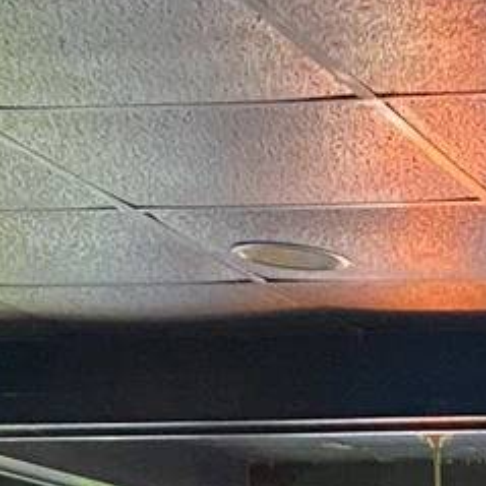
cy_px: 1539
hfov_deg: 11.0
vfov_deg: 8.9
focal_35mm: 154
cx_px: 651
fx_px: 2446
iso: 500
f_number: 1.8
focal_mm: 4.25
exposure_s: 1/30
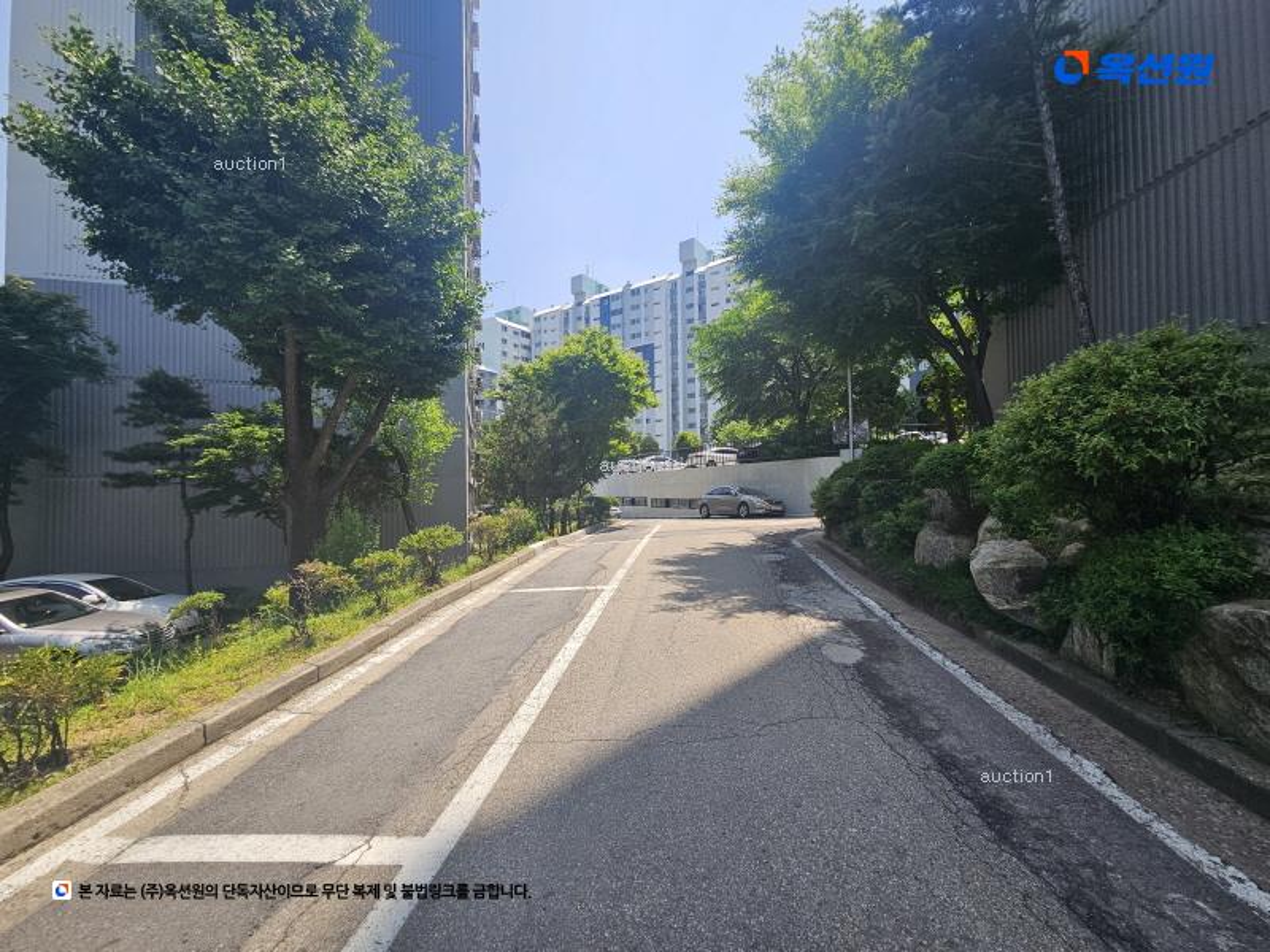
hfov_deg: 106.2
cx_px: 635
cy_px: 476
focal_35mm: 13
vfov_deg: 89.9
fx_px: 477
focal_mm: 2.2
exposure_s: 1/1391
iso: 50
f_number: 2.2
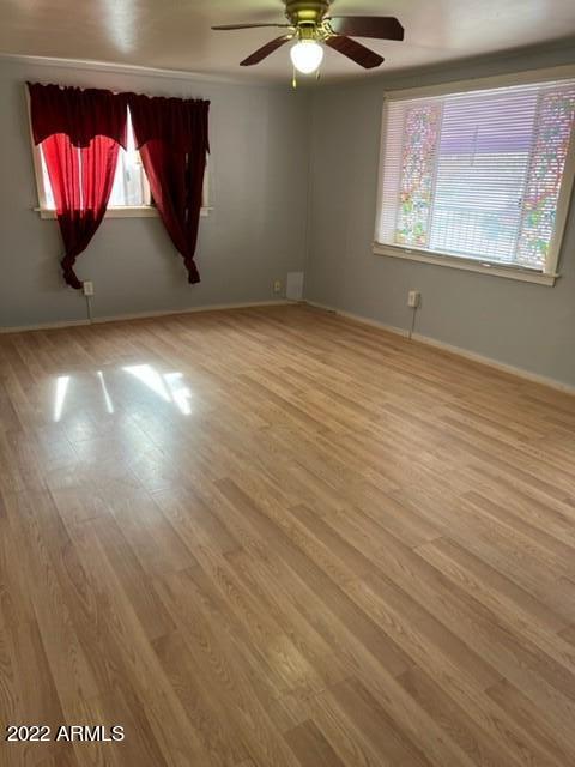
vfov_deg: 67.3
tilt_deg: -20.4
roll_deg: -1.7
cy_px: 384
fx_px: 576
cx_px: 288
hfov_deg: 53.1
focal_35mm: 26
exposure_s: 1/120
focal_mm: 5.7
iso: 100
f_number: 1.5
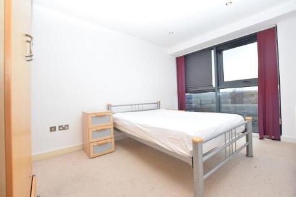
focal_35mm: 15
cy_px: 98
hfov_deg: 100.4
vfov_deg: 77.3
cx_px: 148
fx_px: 123
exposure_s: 1/125
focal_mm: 10
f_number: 5.6
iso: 800
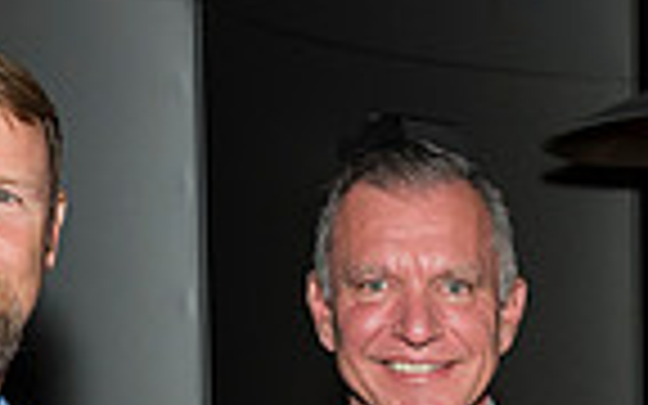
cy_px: 655
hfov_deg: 15.4
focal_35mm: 131
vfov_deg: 9.6
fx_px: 2313
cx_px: 770
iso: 1250
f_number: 5.6
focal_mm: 32
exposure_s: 1/125
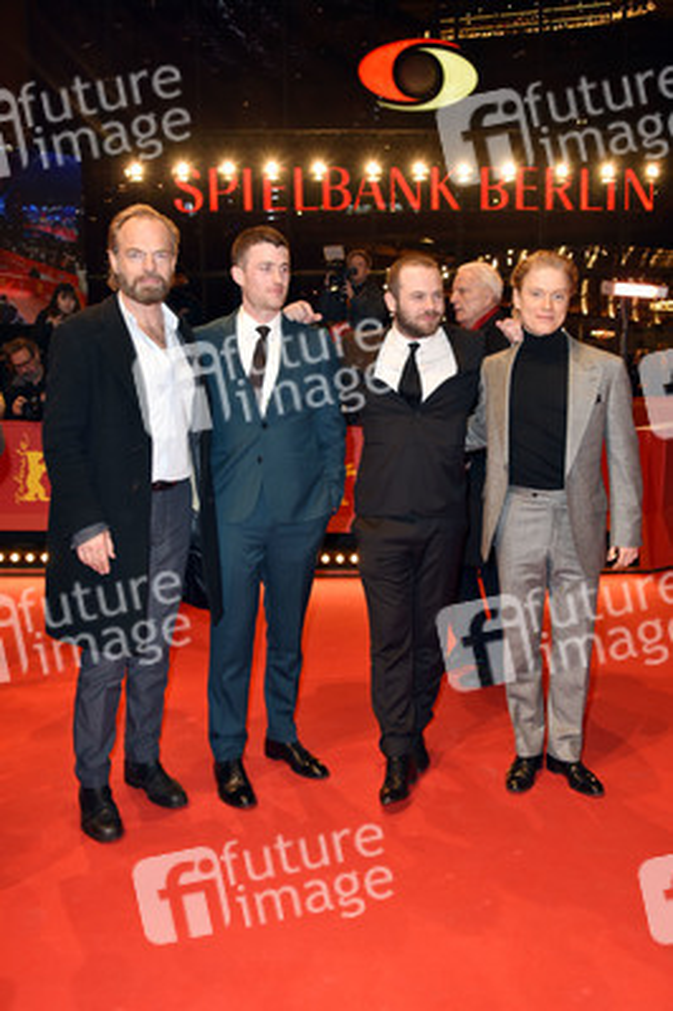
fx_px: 899
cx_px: 336
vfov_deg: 58.8
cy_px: 506
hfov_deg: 41.0
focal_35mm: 32
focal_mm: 32
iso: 640
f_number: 5.6
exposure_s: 1/125
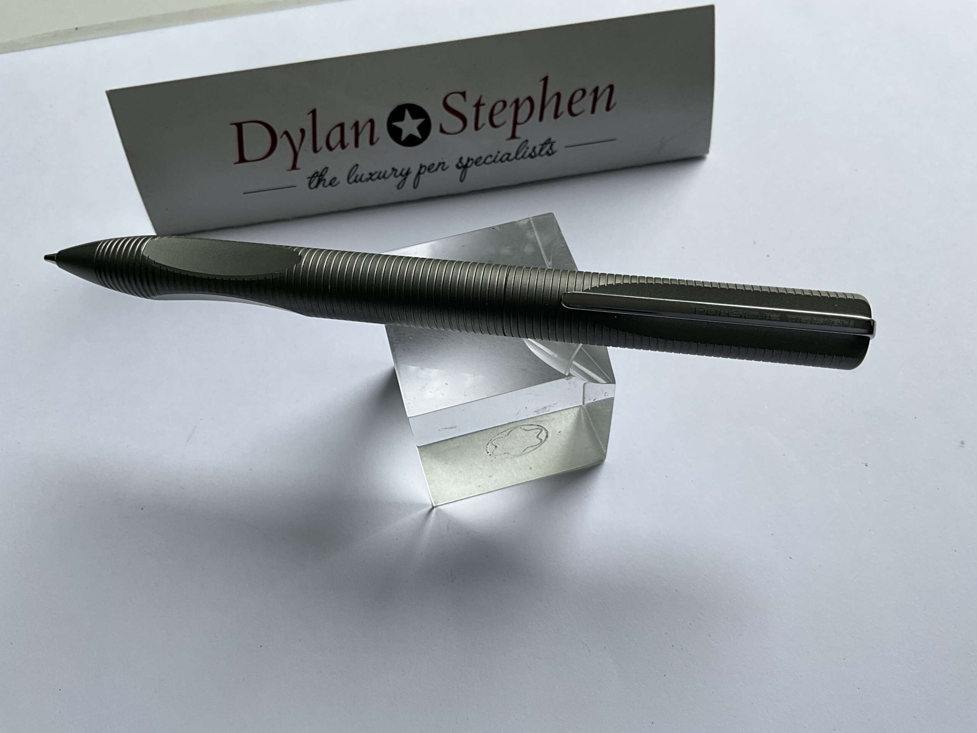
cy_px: 366
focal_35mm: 29
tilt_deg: -58.0
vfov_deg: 48.2
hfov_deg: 61.7
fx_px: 818
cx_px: 488
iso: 20
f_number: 1.8
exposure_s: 1/187
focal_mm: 3
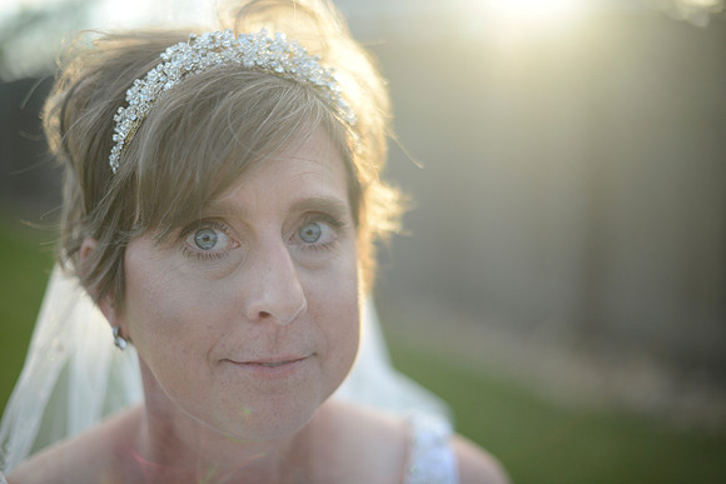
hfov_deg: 39.6
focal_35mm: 50
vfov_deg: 27.0
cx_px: 363
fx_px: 1009
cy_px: 242
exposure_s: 1/2500
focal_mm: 50
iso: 400
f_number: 1.4
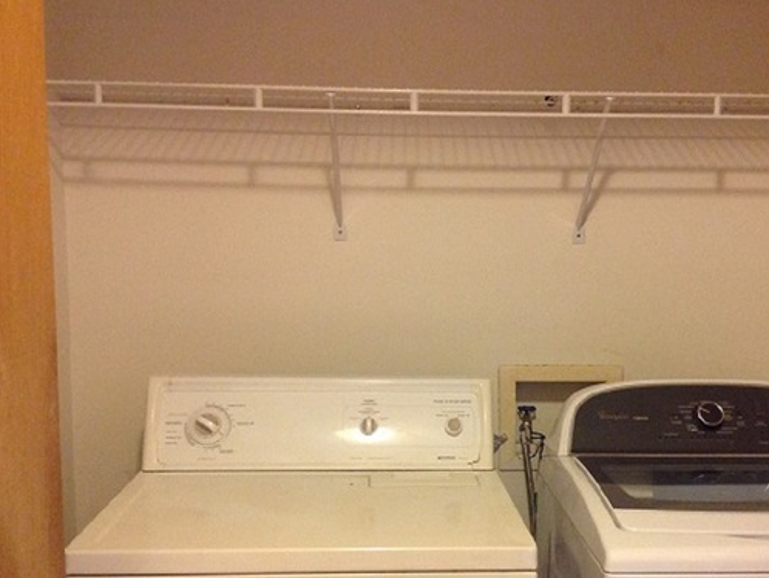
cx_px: 451
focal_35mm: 47
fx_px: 1045
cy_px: 374
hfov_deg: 40.3
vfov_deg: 30.7
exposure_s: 1/15
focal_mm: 4.28
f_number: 2.4
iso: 250
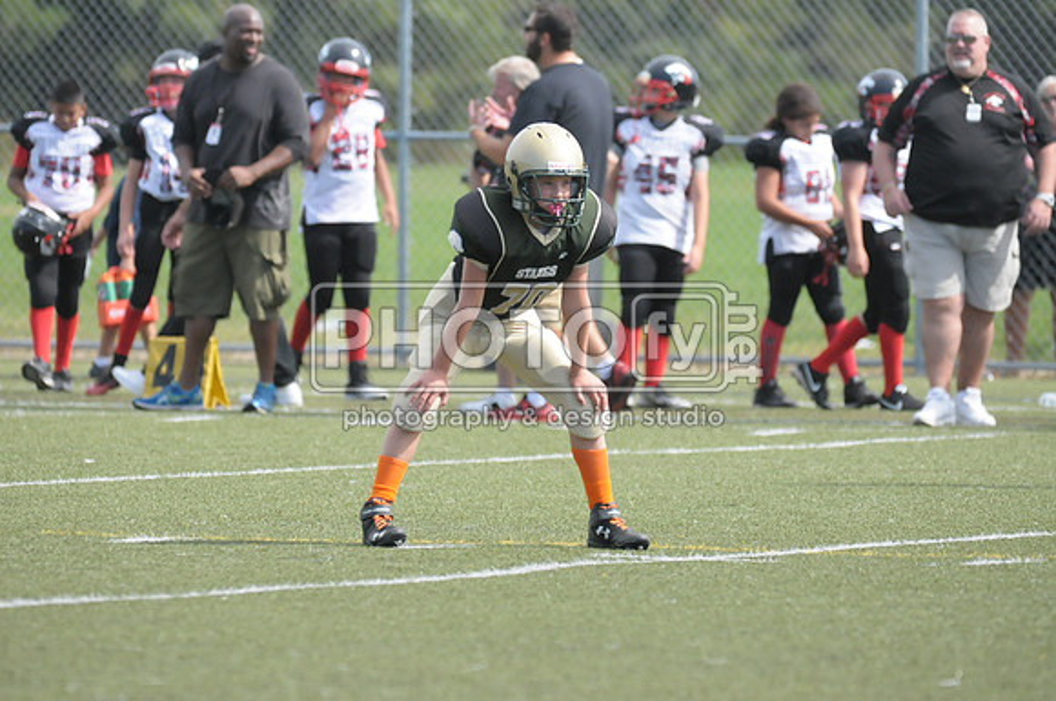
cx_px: 528
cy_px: 350
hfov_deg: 4.9
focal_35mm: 420
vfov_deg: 3.3
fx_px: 12303
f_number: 4
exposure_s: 1/5000
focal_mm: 280
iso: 1600
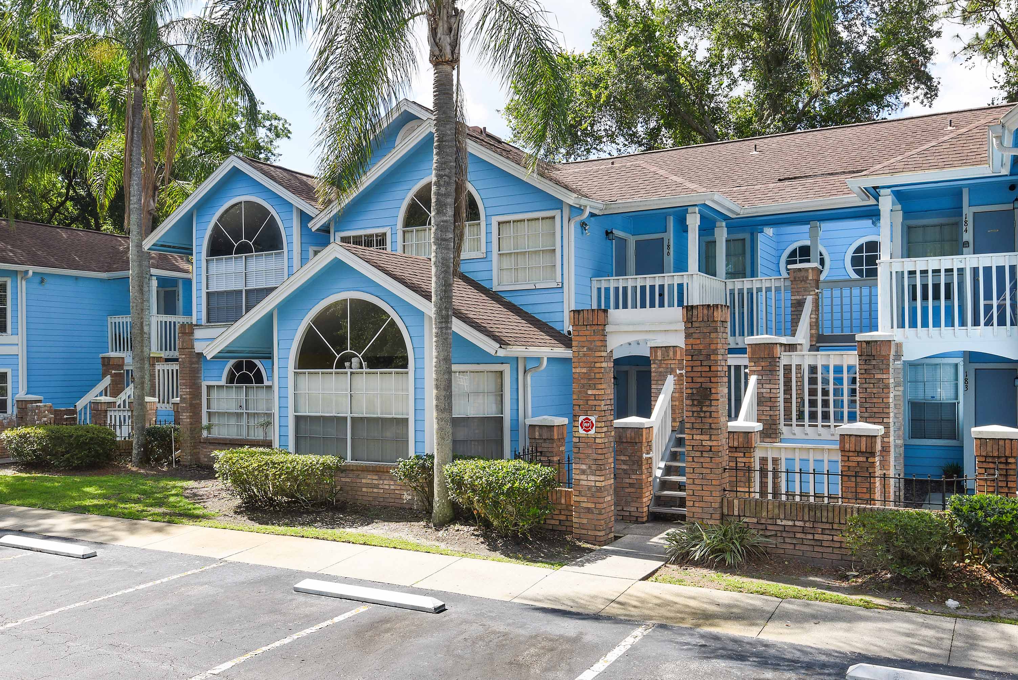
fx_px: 679
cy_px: 340
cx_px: 509
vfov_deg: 53.2
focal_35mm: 24
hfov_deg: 73.7
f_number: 10
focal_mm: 24
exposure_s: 1/250
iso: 250
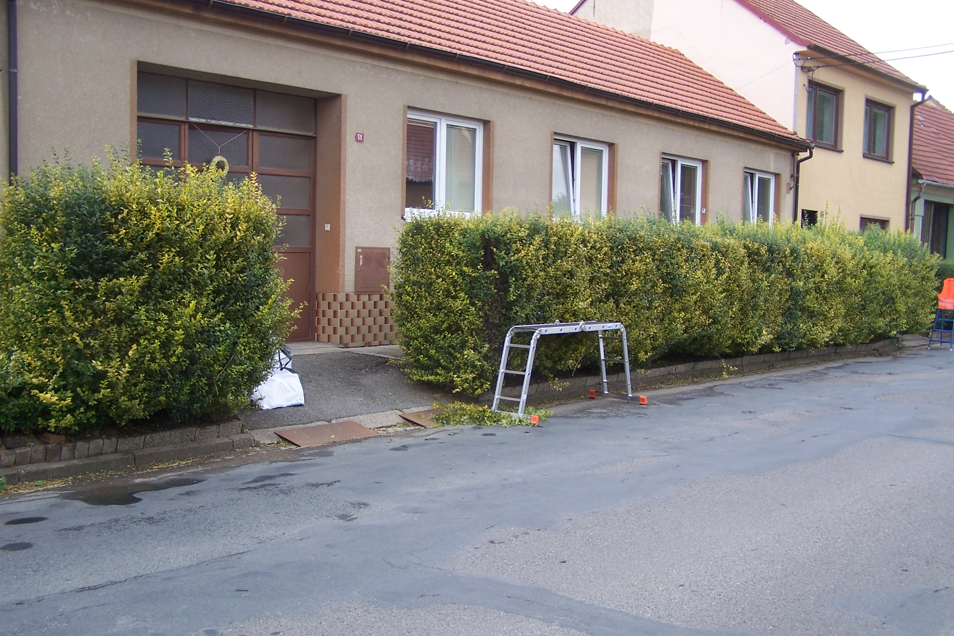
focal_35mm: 40
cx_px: 475
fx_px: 1060
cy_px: 356
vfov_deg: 33.4
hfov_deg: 48.5
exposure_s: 1/350
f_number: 2.8
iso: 80
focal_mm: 6.3
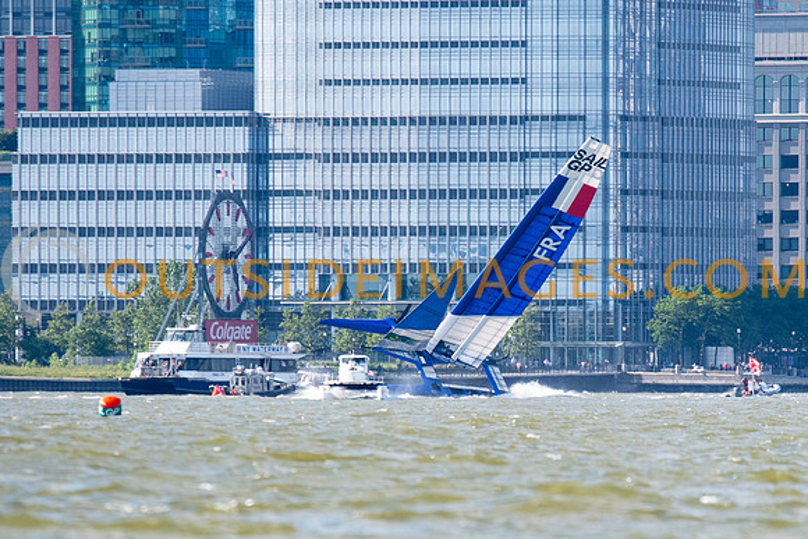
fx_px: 13781
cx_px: 533
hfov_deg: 3.4
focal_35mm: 614
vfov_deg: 2.2
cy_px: 354
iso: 640
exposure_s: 1/2500
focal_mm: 300
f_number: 5
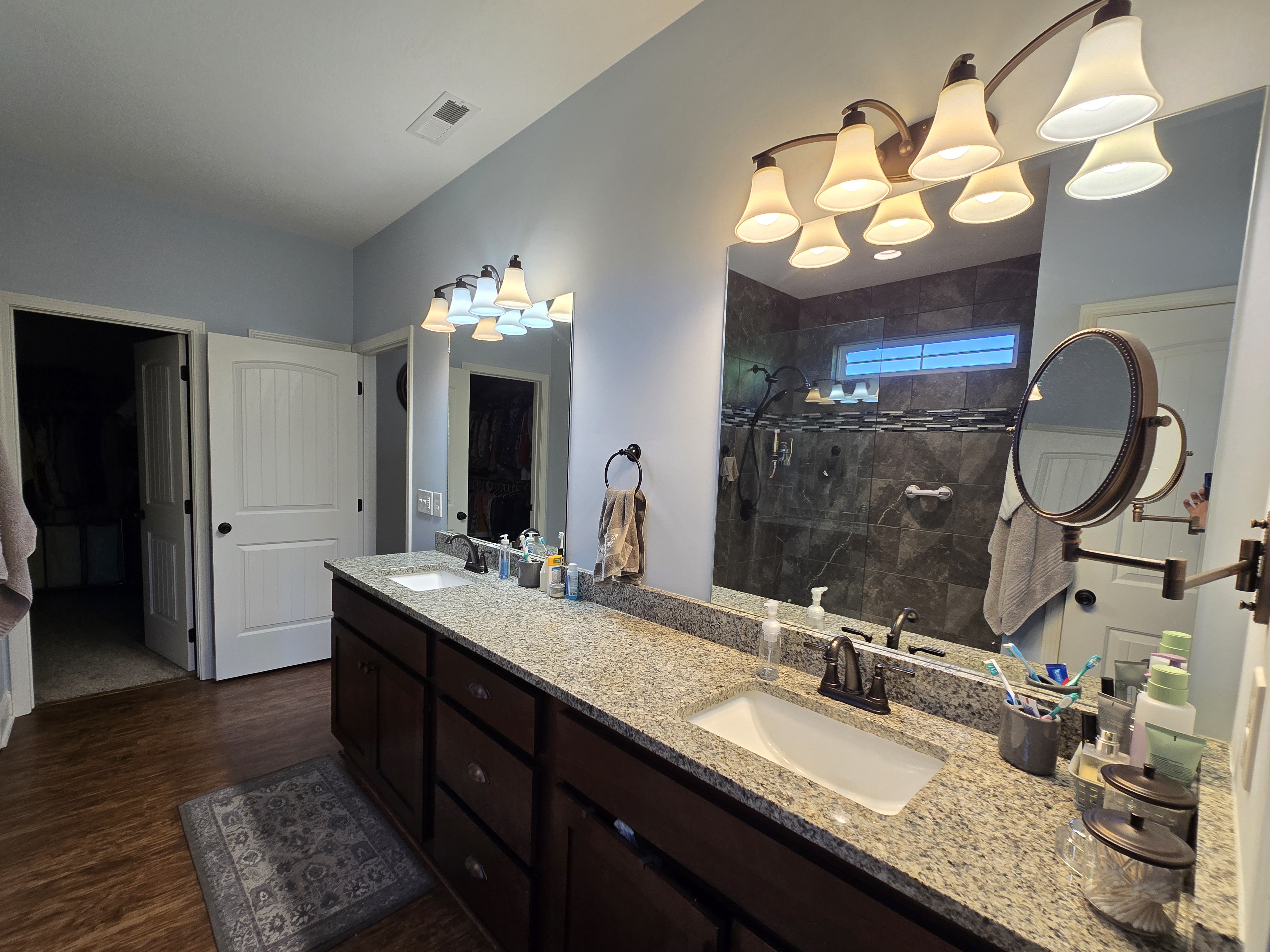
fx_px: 514
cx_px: 603
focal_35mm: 14
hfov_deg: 102.0
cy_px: 504
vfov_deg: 85.6
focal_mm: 2.2
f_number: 2.2
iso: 80
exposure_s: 1/60
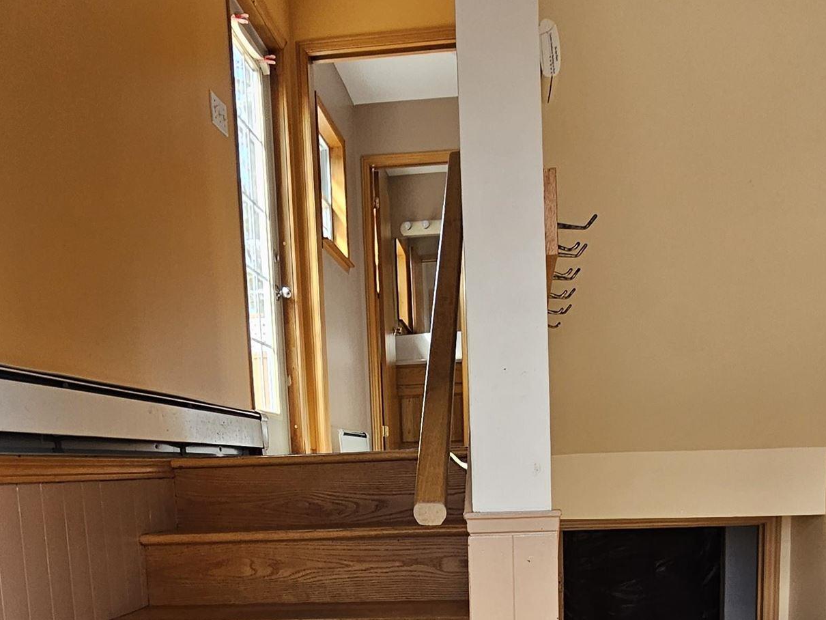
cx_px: 436
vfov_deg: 38.5
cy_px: 610
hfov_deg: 55.3
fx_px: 788
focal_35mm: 33
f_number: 2.2
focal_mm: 2.2
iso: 160
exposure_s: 1/77.4
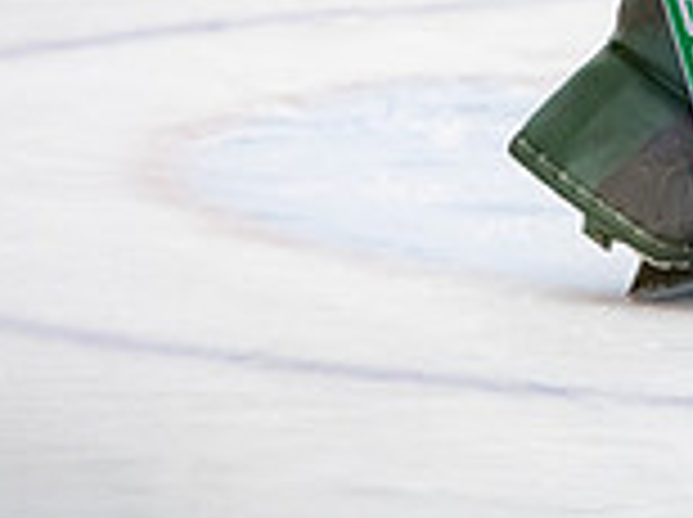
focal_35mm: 581
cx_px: 972
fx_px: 11613
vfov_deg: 2.5
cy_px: -322
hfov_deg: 3.4
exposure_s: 1/640
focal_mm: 160
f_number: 3.2
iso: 2000
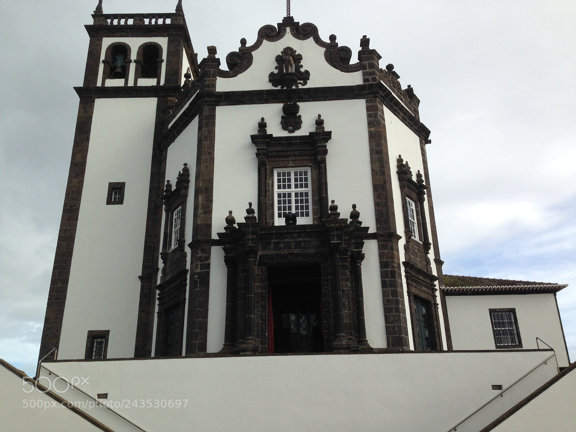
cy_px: 216
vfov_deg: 42.9
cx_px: 288
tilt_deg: +24.1
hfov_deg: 55.4
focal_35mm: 33
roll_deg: -0.4
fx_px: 549
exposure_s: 1/1427
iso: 50
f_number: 2.4
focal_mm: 4.12
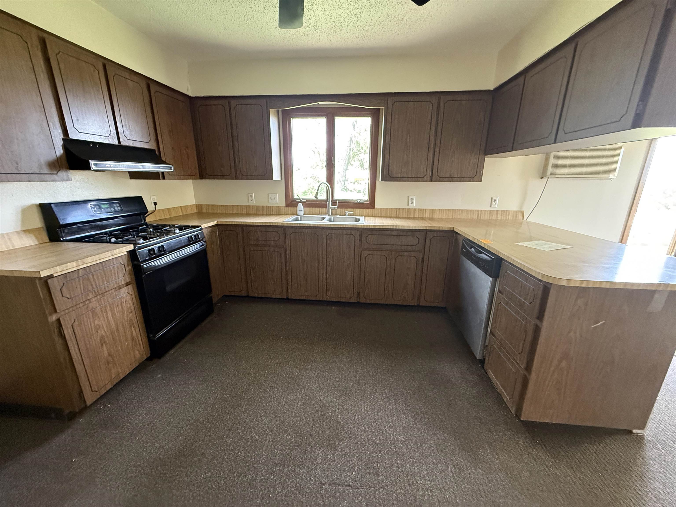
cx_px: 338
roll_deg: -0.1
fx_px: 273
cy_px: 254
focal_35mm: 14
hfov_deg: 102.1
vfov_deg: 85.7
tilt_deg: -14.5
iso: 800
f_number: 2.2
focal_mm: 2.22
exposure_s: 1/60
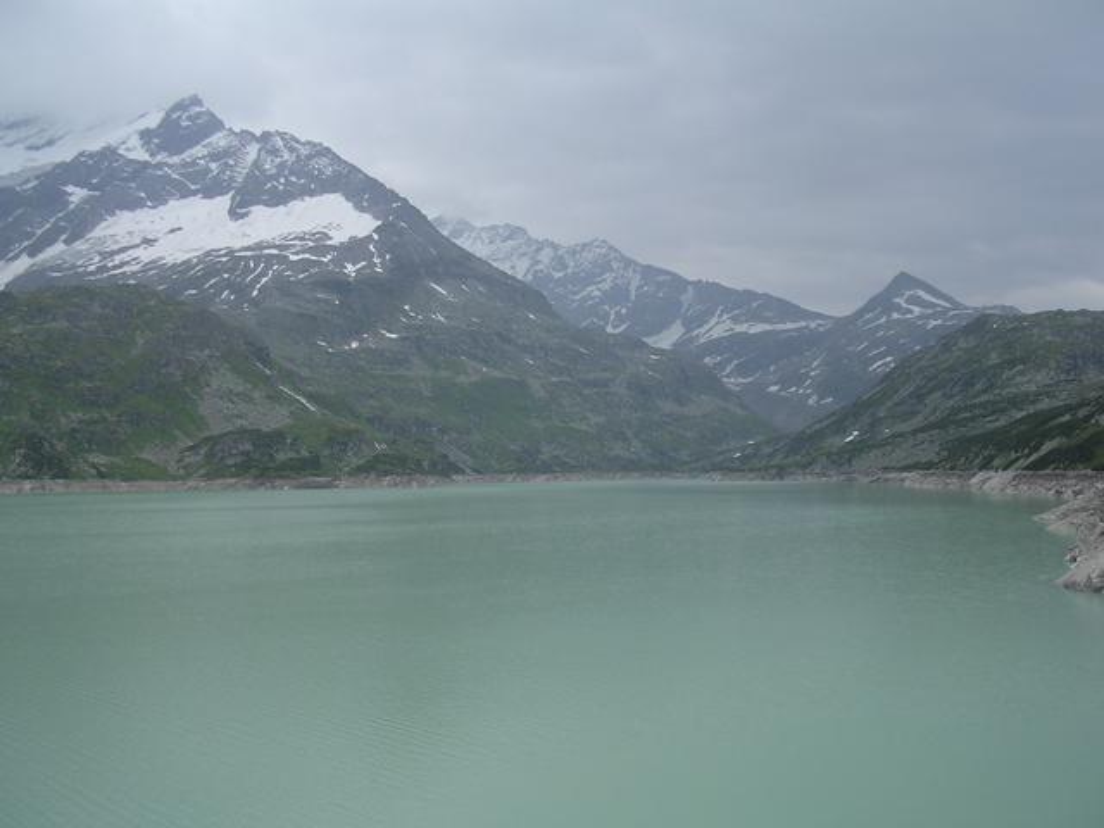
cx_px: 552
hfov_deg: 49.0
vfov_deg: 37.7
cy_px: 414
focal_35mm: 38
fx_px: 1212
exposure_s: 1/489
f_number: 2.8
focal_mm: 5.8
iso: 100
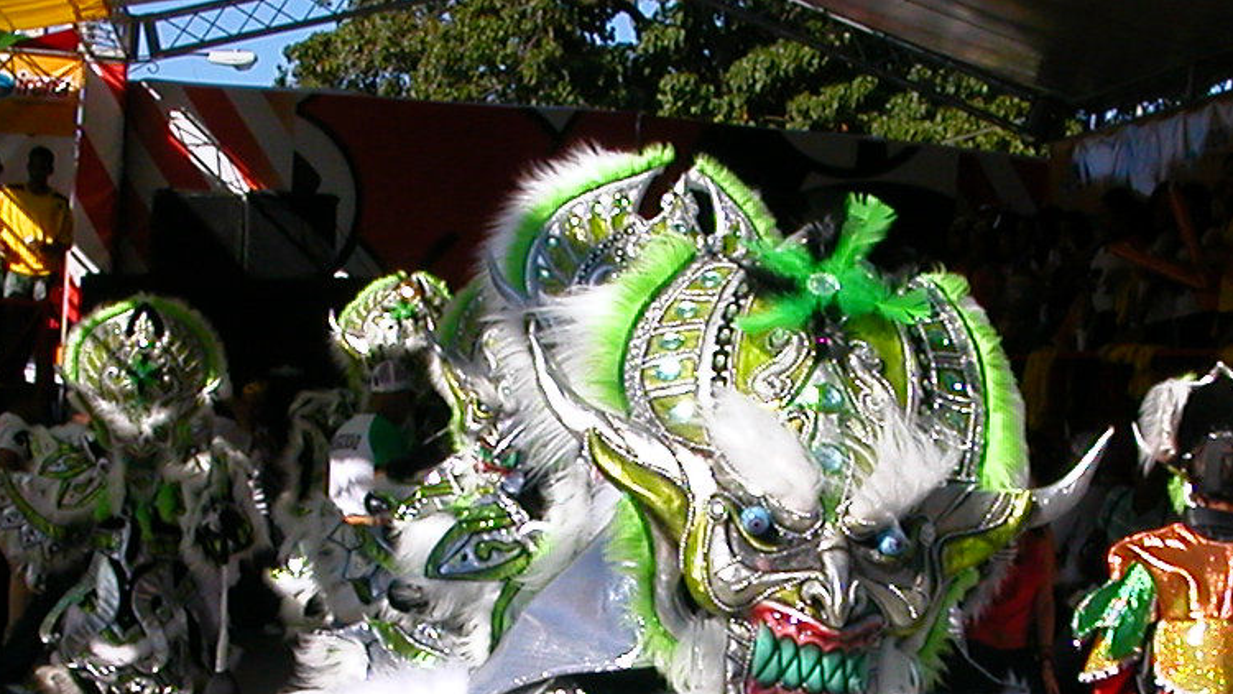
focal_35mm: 86
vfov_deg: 13.9
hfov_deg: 24.7
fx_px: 2812
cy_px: 696
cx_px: 664
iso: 100
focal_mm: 5.6
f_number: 4.5
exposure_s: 1/719
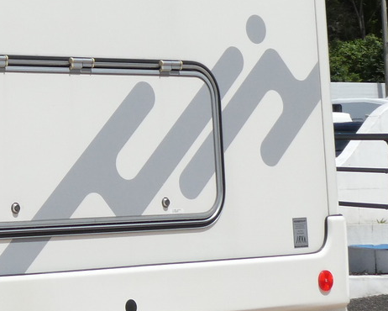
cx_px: -146
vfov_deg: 12.2
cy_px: -13
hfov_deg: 14.6
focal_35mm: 125
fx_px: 1436
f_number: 3.7
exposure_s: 1/1000
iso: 80
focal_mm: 6.7
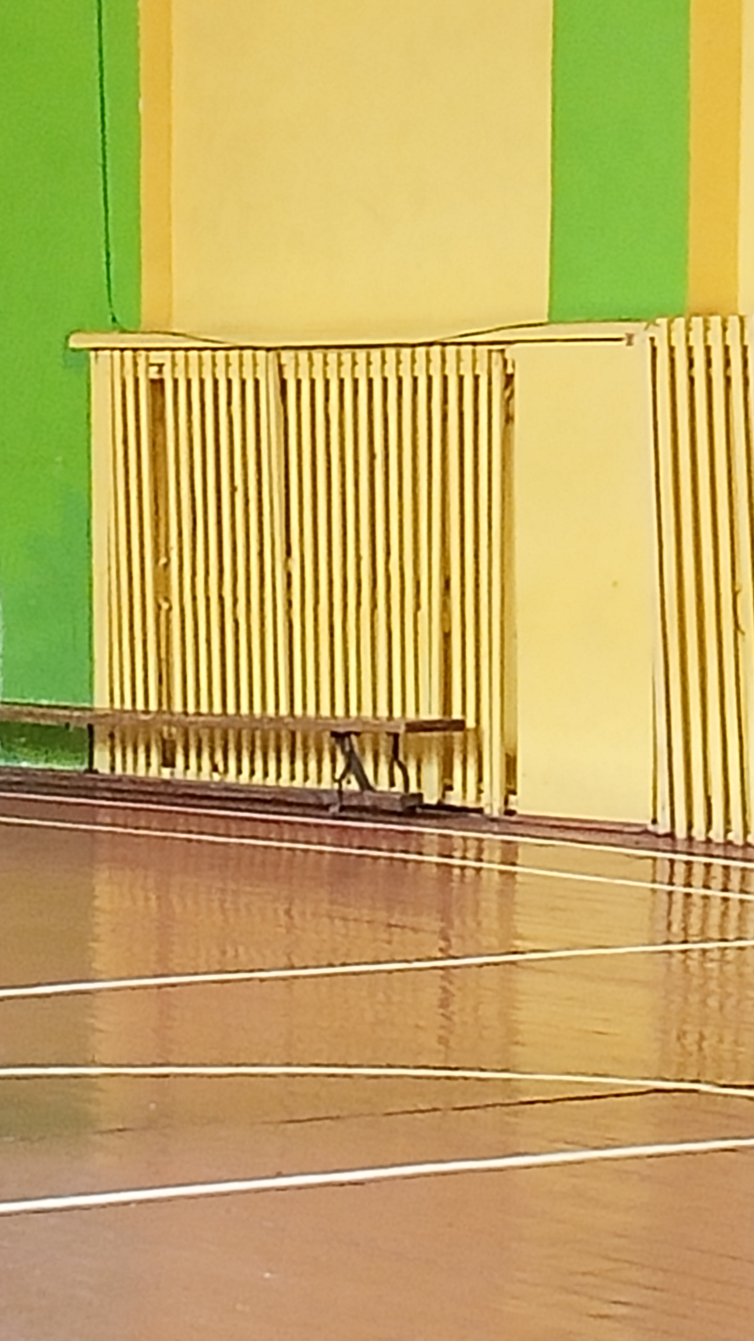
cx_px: 81
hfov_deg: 7.6
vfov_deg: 13.5
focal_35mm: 159
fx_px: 5651
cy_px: 672
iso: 640
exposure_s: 1/50
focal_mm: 3.98
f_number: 1.8
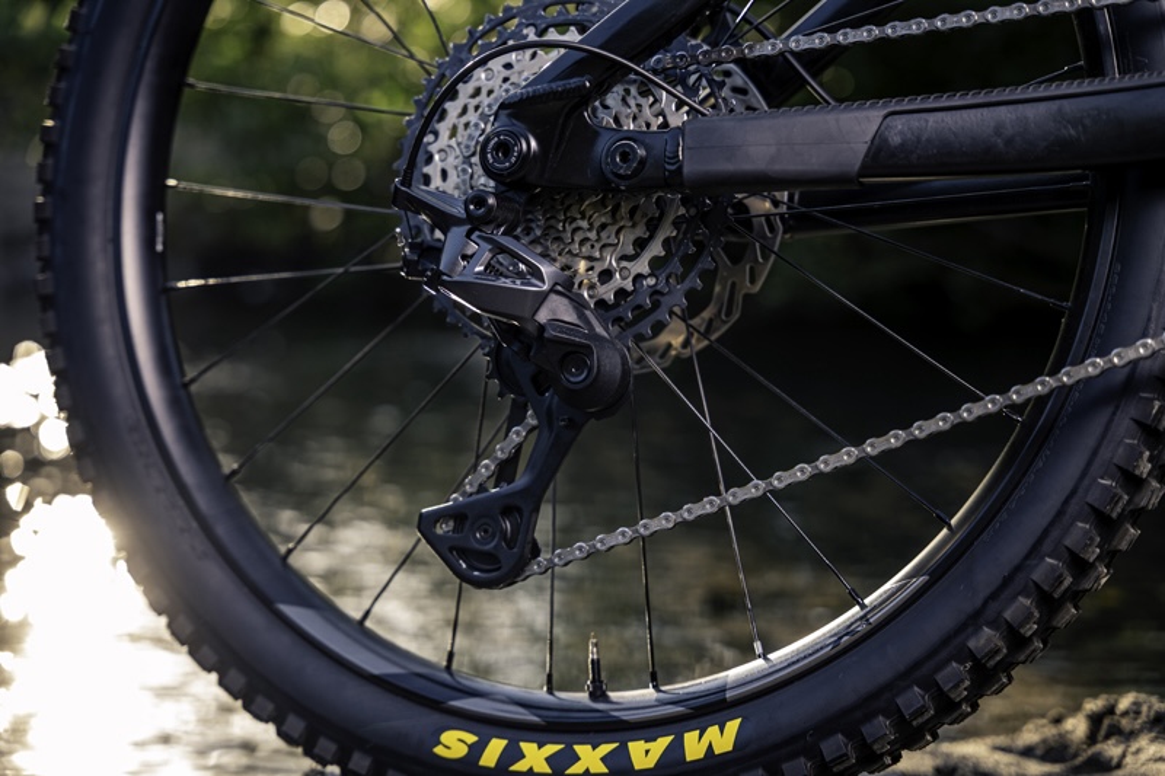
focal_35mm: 70
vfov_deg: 19.4
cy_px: 388
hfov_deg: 28.8
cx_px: 582
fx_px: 2265
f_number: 2.8
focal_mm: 70
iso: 64
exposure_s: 1/160
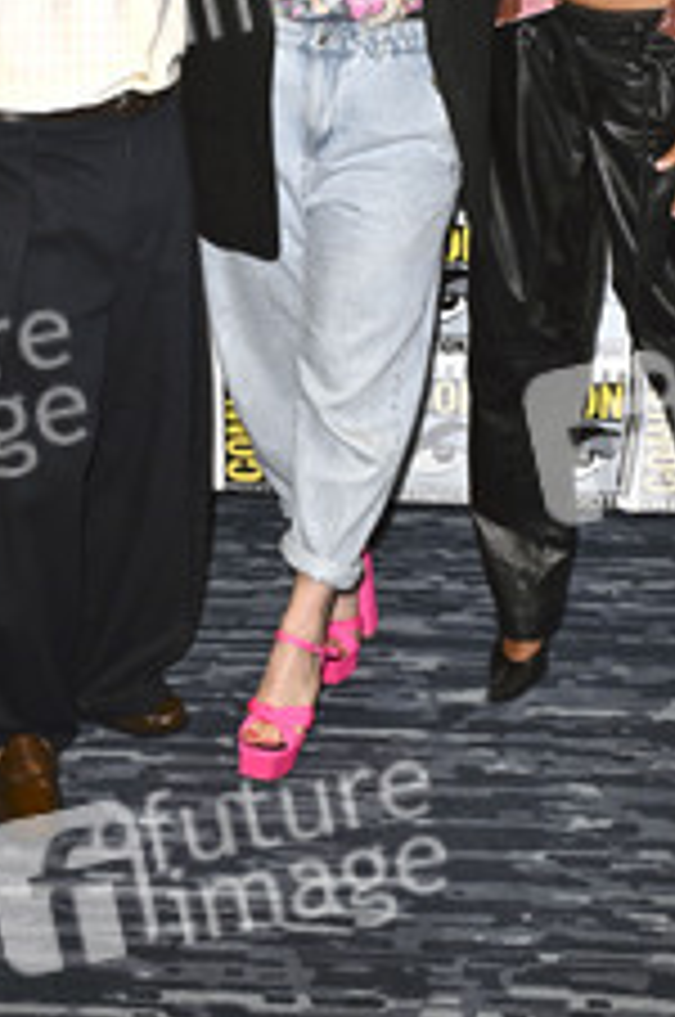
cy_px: 194
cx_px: 346
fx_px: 1749
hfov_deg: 21.8
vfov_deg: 31.5
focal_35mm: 62
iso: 2000
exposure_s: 1/250
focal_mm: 35
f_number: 6.3
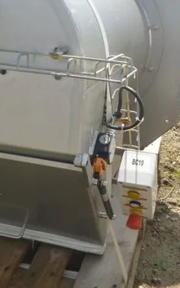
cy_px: 135
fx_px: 494
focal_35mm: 63
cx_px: 18
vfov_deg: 32.4
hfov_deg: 20.2
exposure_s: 1/500
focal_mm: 4.9
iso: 100
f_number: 3.3
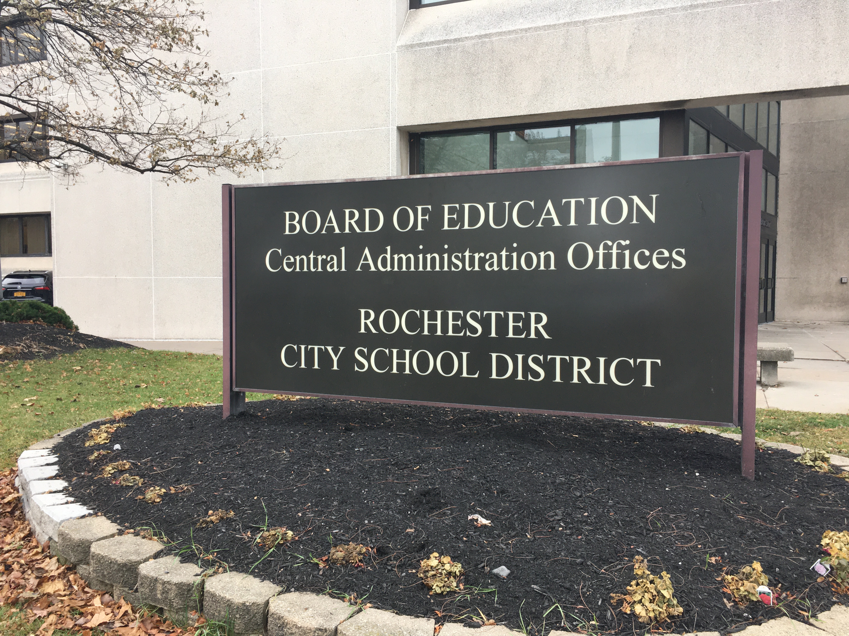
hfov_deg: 61.7
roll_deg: +0.1
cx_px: 424
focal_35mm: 29
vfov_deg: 48.2
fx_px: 711
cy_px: 318
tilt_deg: -1.0
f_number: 2.2
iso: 40
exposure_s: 1/120
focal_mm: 4.15
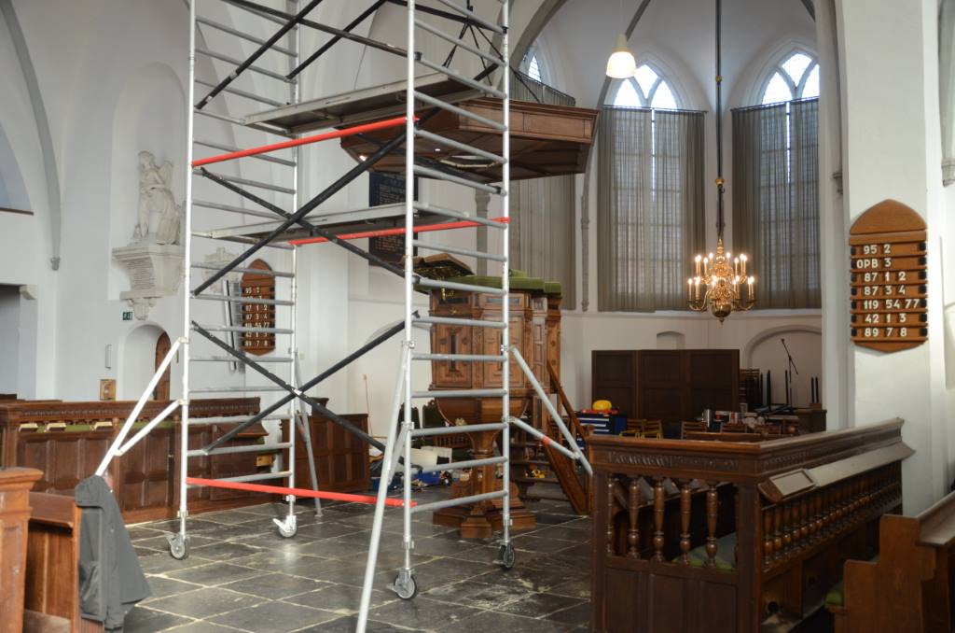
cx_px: 478
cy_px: 316
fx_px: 953
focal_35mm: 36
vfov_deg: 36.7
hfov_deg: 53.2
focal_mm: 24
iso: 640
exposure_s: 1/50
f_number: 4
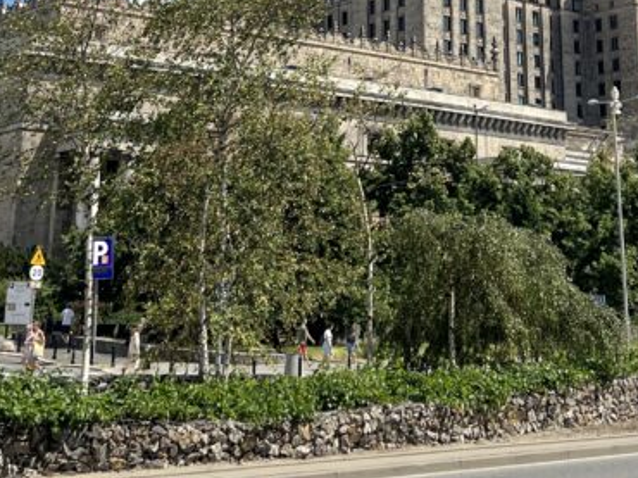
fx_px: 1326
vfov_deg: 19.2
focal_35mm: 72
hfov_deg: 27.0
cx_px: 379
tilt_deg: +17.4
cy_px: -100
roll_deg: +0.3
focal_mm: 5.7
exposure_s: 1/5076
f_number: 1.5
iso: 50
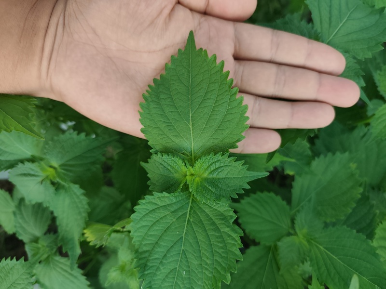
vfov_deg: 56.8
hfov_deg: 71.6
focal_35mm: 24
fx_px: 268
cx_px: 193
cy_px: 144
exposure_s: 1/104
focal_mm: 5.84
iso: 50
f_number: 1.6
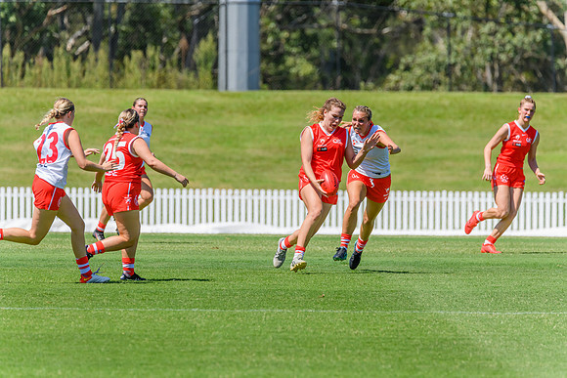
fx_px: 7089
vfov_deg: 3.1
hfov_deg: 4.6
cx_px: 284
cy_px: 189
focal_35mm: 450
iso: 800
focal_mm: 450
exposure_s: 1/2000
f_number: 10
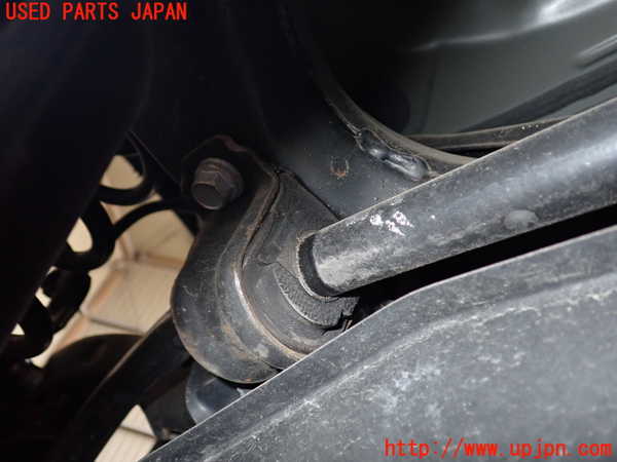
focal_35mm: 30
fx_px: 535
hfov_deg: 60.0
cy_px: 231
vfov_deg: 46.8
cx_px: 308
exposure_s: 1/30
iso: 400
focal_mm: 5.4
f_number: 6.3
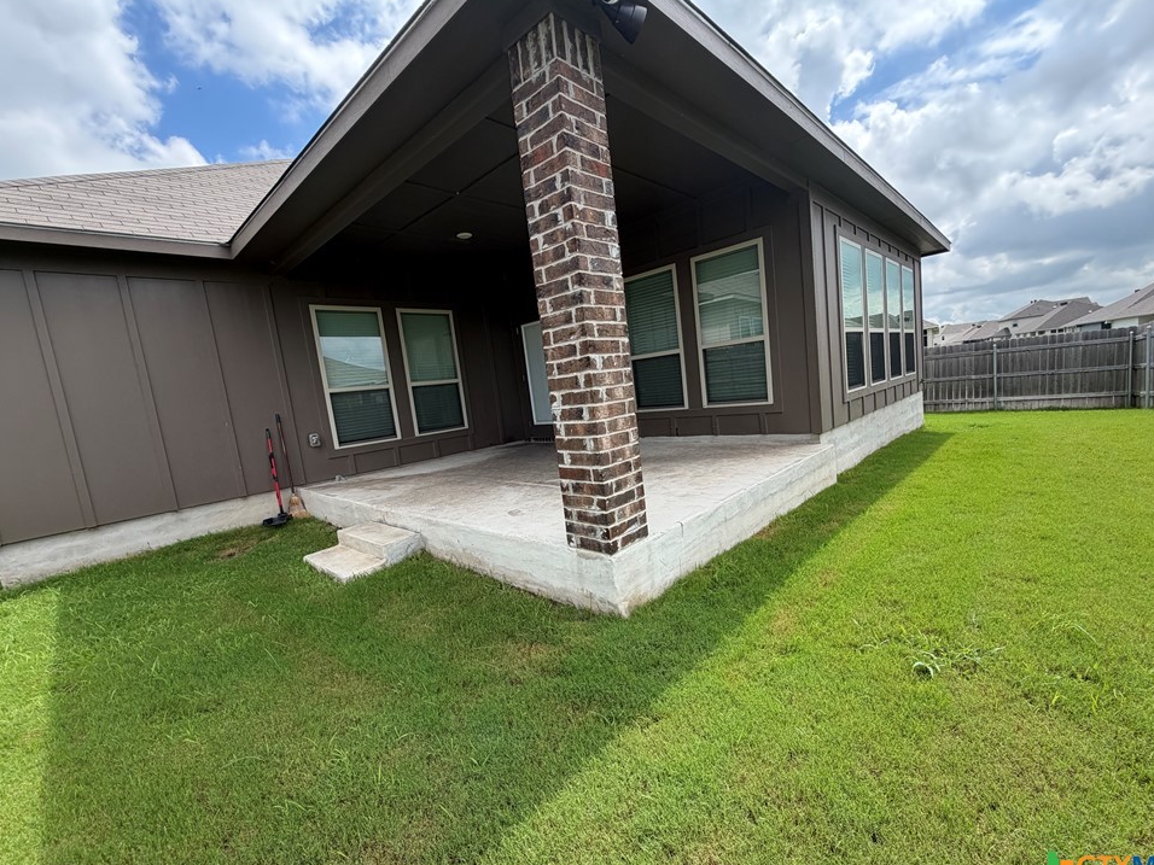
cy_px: 448
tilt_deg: -7.8
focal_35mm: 15
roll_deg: +7.9
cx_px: 596
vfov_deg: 81.7
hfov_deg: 98.1
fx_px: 500
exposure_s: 1/664
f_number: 2.2
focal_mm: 2.22
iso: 40
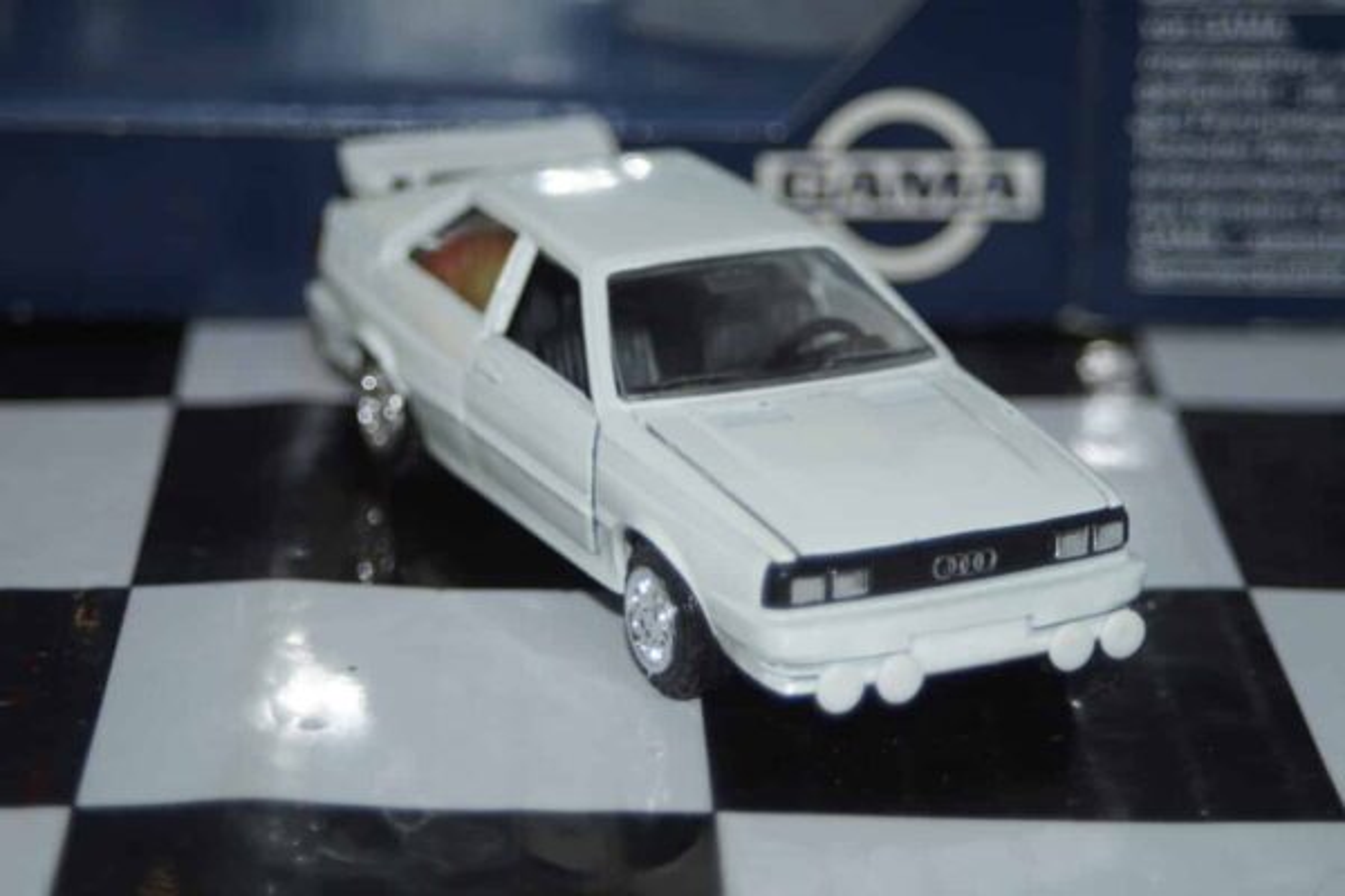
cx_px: 672
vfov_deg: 11.4
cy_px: 448
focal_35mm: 120
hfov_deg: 17.1
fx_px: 4483
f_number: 5.6
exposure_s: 1/60
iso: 200
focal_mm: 80
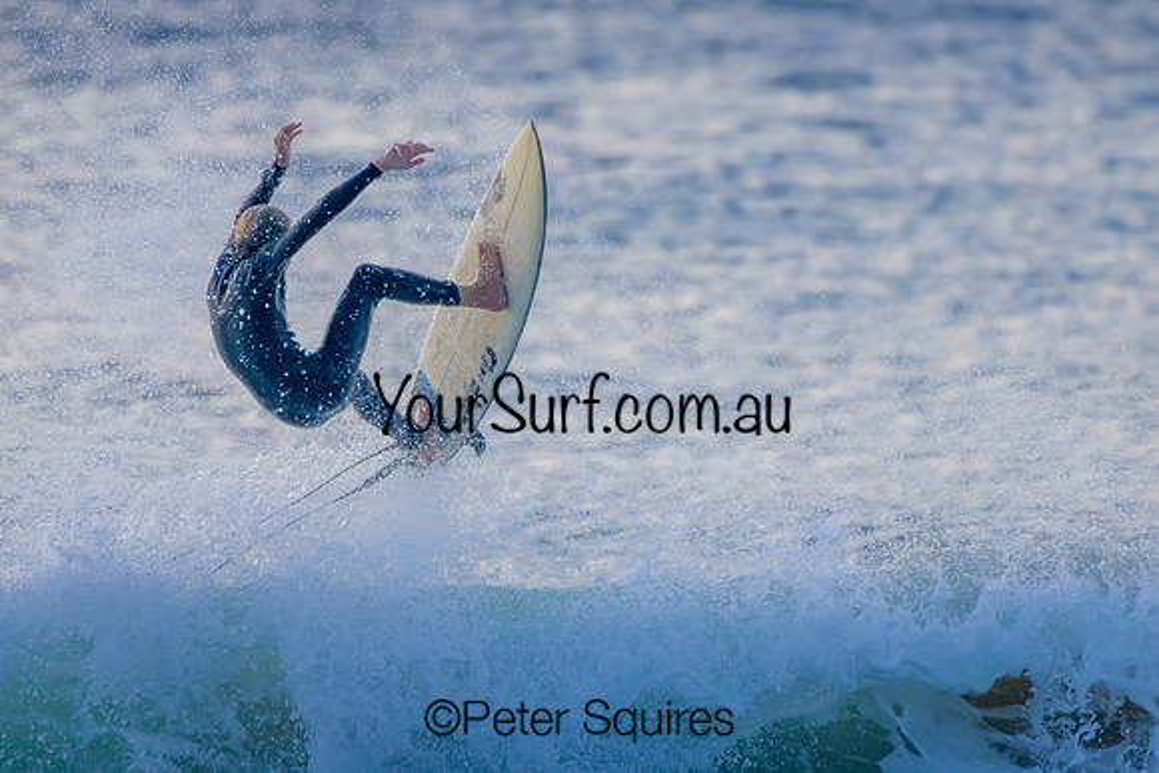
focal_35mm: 1000
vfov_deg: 1.4
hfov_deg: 2.1
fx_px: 32200
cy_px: 386
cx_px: 580
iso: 1800
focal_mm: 1000
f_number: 11
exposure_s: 1/2000
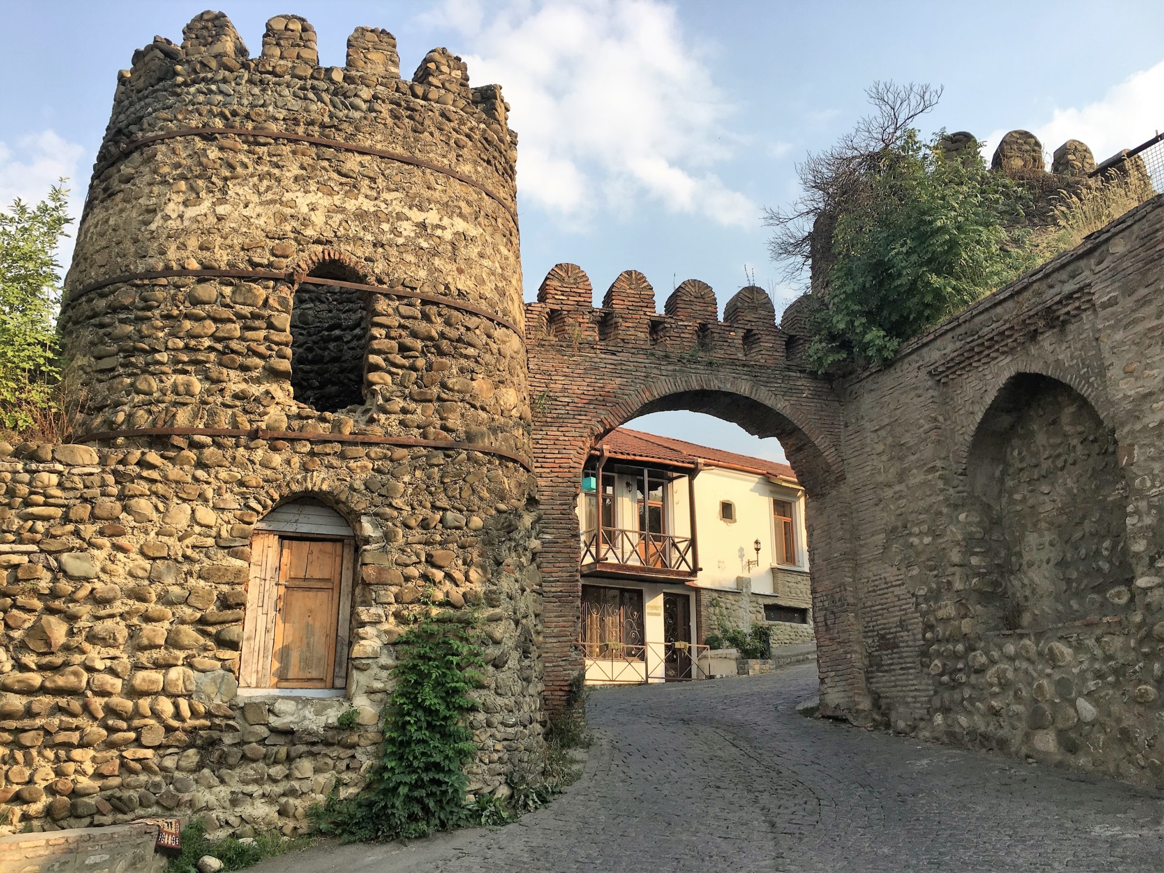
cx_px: 582
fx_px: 975
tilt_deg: +17.0
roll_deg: +0.3
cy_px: 436
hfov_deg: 61.7
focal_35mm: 29
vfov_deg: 48.2
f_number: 2.2
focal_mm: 4.15
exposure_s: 1/916
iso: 25
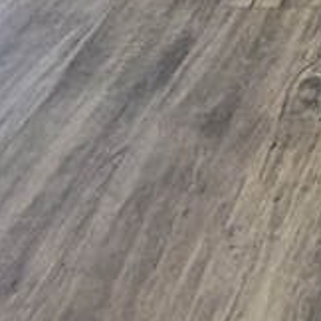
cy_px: -402
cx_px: 569
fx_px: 818
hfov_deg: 18.0
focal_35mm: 78
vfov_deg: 15.3
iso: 800
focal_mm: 2.22
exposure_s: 1/60
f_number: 2.2
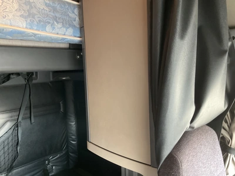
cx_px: 118
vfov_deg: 48.2
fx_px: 197
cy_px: 88
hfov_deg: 61.7
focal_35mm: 29
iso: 320
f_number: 1.8
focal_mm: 3
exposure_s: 1/41
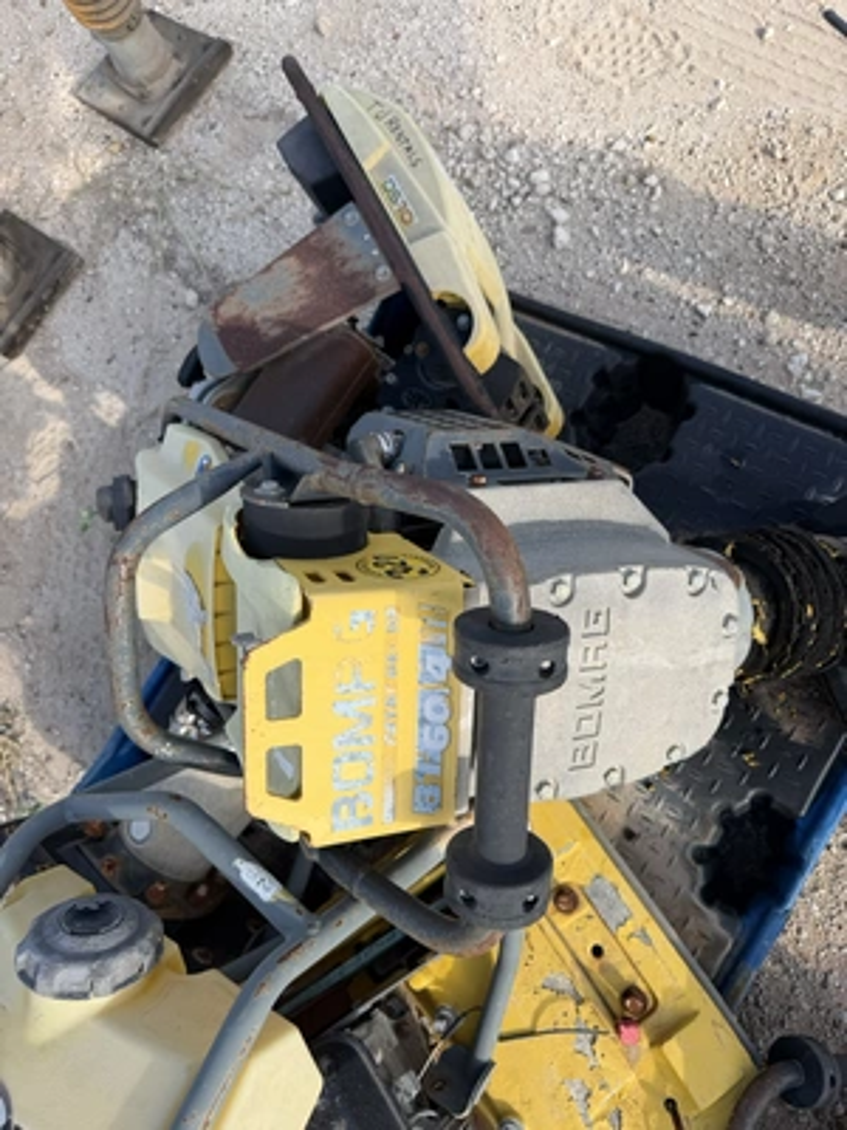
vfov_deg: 71.6
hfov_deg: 56.8
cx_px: 424
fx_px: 783
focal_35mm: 24
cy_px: 565
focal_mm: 6.76
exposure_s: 1/1727
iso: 80
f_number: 1.78
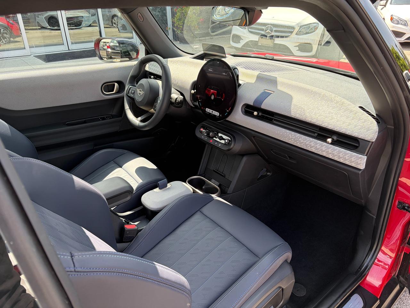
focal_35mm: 26
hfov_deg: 67.3
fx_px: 308
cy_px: 154
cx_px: 205
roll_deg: +0.5
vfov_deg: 53.1
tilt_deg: -25.1
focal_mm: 5.96
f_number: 1.6
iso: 50
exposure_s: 1/278
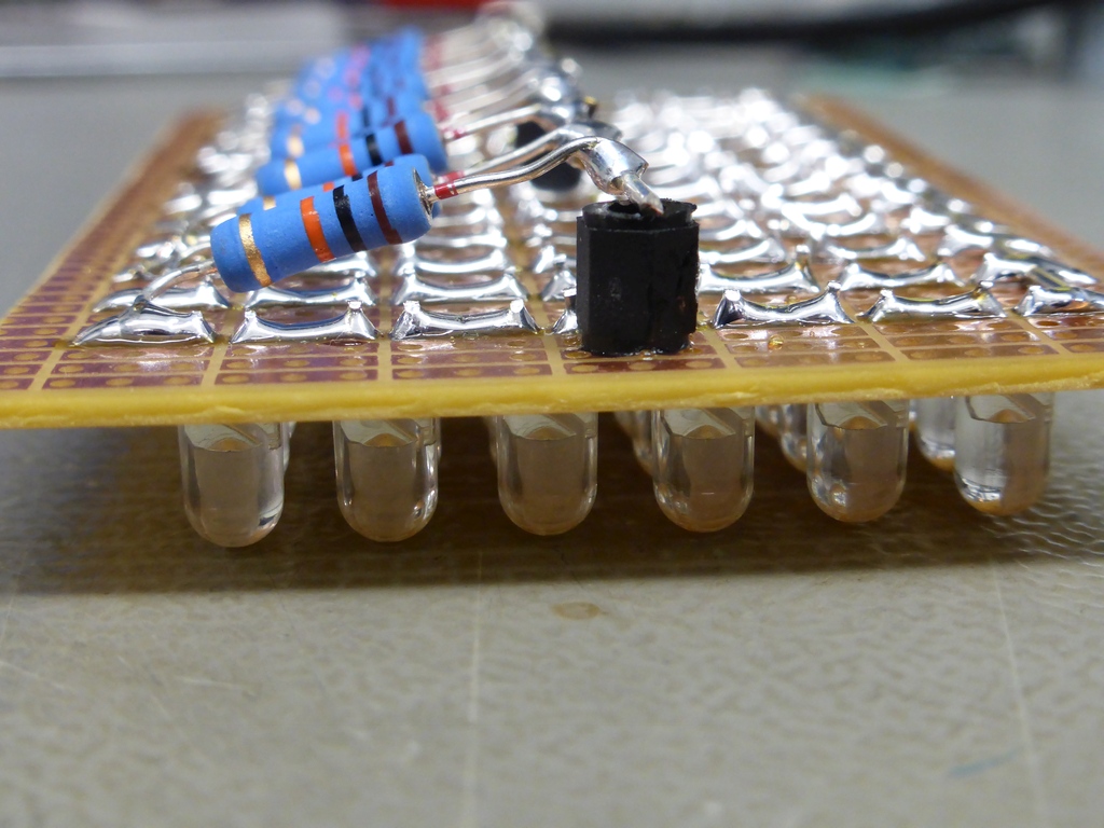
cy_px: 414
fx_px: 1945
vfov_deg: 24.0
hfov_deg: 31.7
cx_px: 552
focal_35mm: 61
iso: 400
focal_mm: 10.3
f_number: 4.7
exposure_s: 1/25
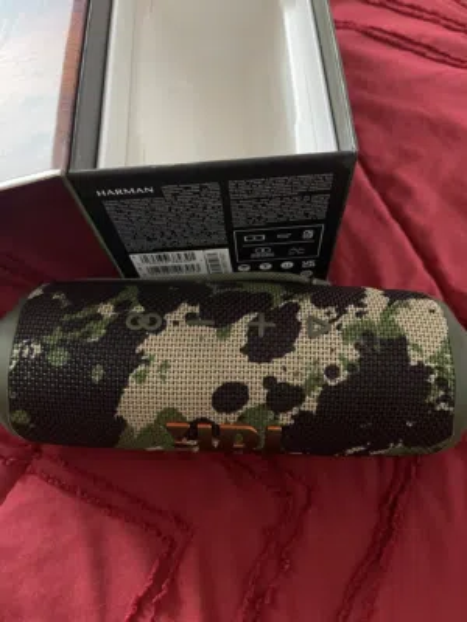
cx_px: 234
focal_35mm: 25
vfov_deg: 69.4
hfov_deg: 54.9
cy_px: 311
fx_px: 450
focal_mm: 5.1
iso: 800
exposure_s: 1/30
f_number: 1.6
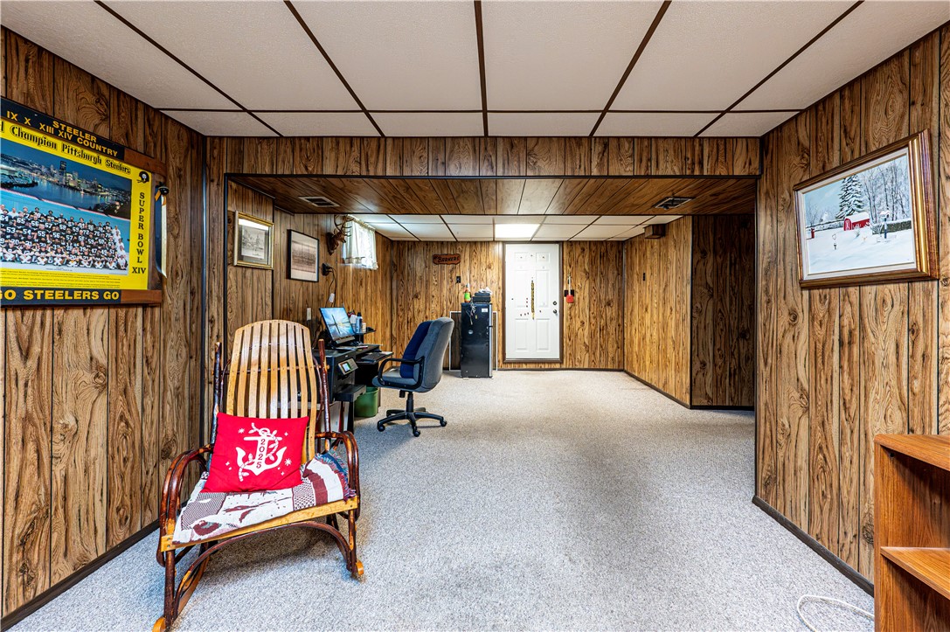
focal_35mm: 14
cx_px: 475
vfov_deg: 81.1
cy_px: 316
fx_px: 369
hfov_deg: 104.3
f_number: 8
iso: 4000
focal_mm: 14
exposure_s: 1/30
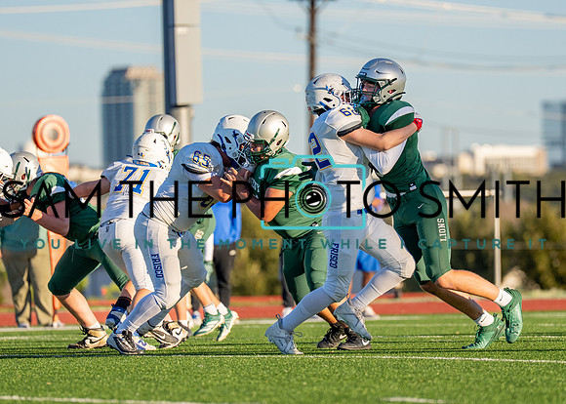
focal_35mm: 350
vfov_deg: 4.1
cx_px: 329
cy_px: 227
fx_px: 5631
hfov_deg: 5.8
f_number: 2.8
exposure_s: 1/3200
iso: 200
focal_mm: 200
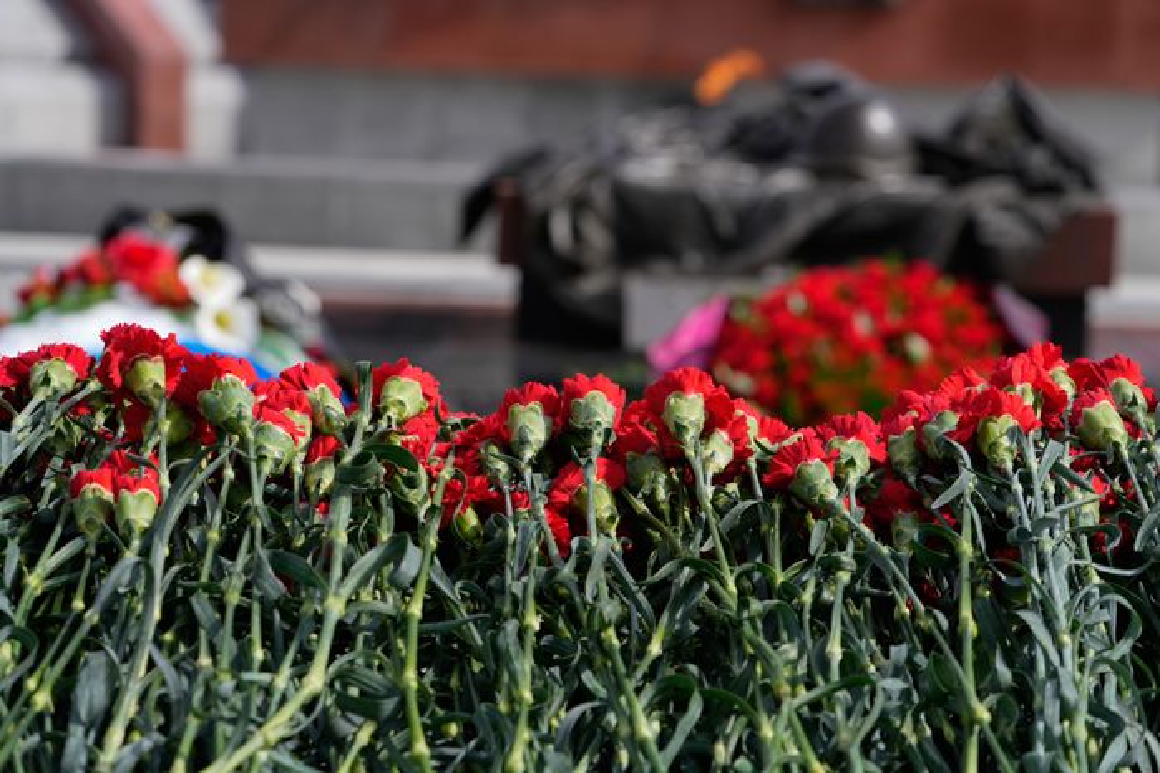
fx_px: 3319
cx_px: 580
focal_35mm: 103
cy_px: 386
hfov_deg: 19.8
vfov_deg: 13.3
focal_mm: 103
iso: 320
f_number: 6.3
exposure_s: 1/1000
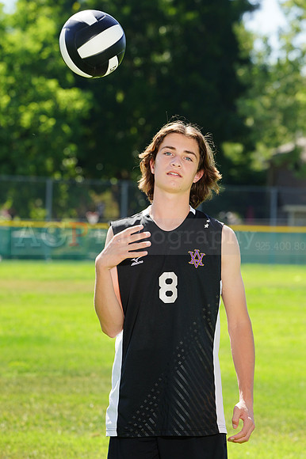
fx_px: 2923
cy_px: 230
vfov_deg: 9.0
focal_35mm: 229
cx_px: 153
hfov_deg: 6.0
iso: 200
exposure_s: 1/200
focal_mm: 229
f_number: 10
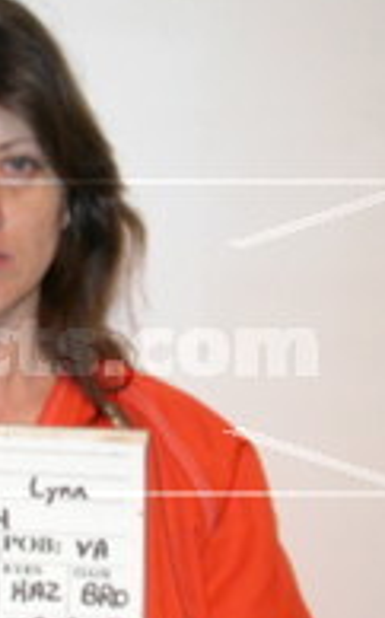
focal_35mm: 113
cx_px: -46
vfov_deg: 18.4
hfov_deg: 11.4
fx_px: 1900
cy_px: 339
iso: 100
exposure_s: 1/60.3
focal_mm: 12.4
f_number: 3.1
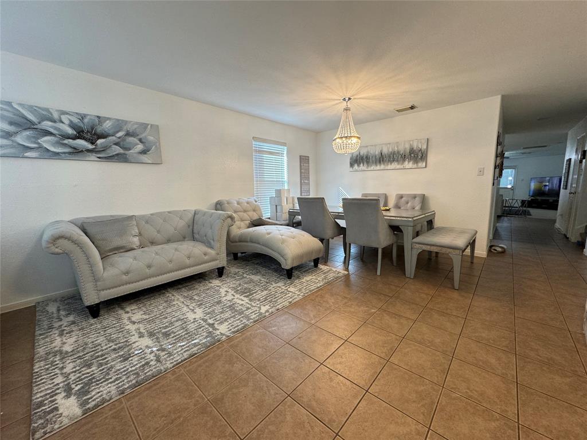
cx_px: 294
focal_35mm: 14
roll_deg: +1.3
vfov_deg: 85.7
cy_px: 220
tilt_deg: -8.3
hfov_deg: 102.1
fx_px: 237
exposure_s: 1/120
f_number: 2.2
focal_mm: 2.22
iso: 160
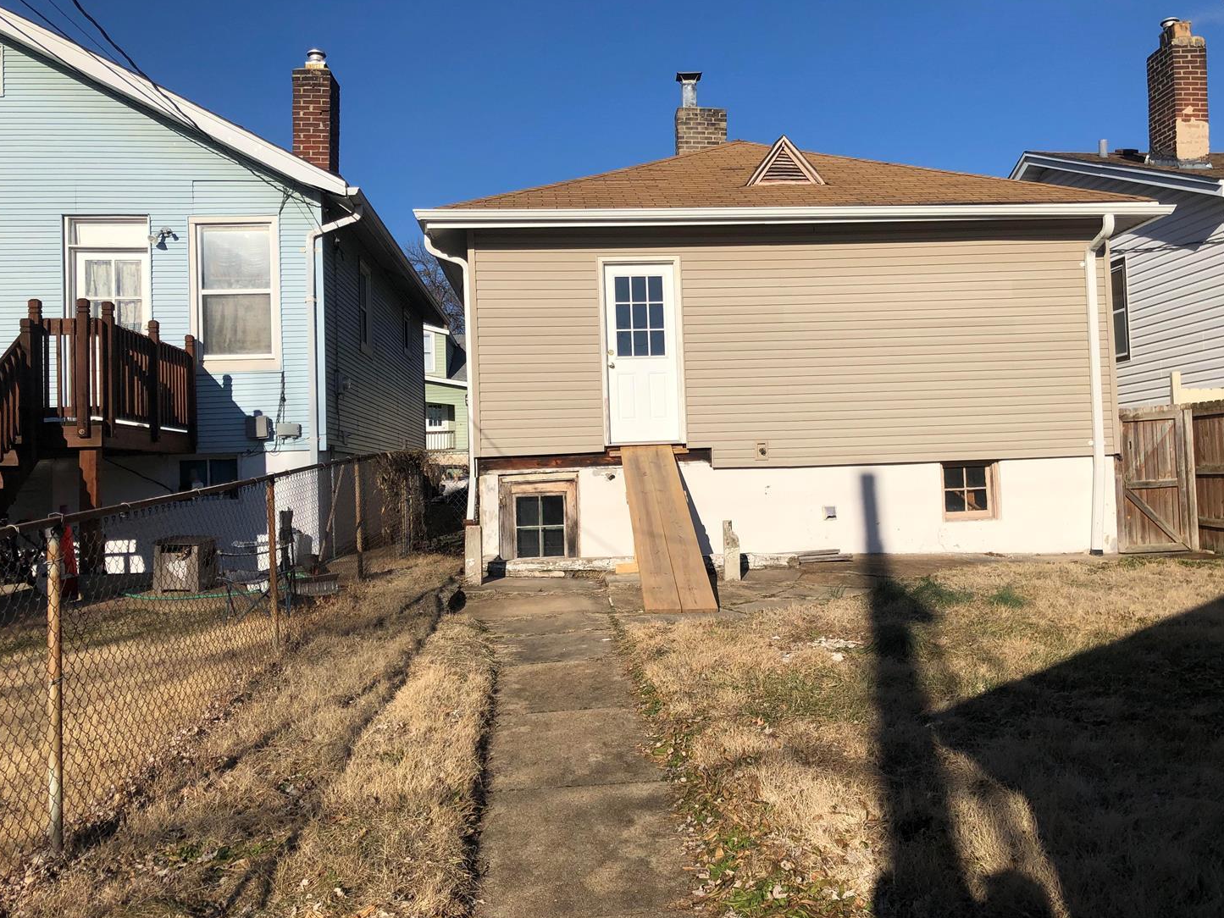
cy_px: 430
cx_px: 670
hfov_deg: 58.2
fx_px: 1096
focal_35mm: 31
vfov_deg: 45.4
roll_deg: +2.4
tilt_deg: +4.1
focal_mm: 4
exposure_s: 1/3436
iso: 20
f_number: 1.8
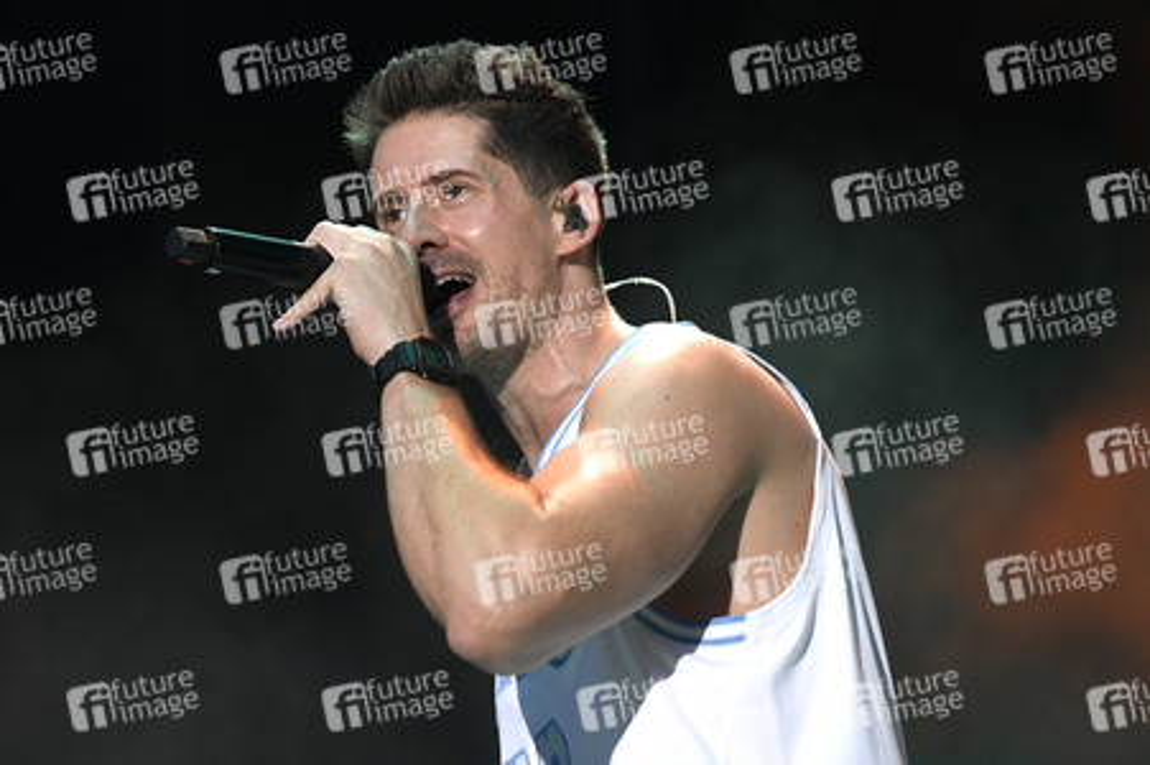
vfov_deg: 9.1
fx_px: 4788
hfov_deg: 13.7
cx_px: 575
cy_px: 382
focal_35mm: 150
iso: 1600
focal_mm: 150
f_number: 4
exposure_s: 1/400
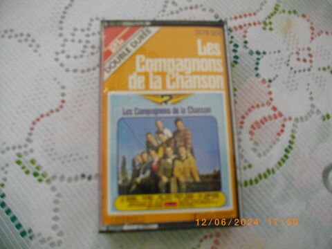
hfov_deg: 56.8
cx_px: 166
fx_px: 307
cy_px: 124
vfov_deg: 44.2
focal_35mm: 32
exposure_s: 1/125
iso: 183
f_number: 2.9
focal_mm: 5.7
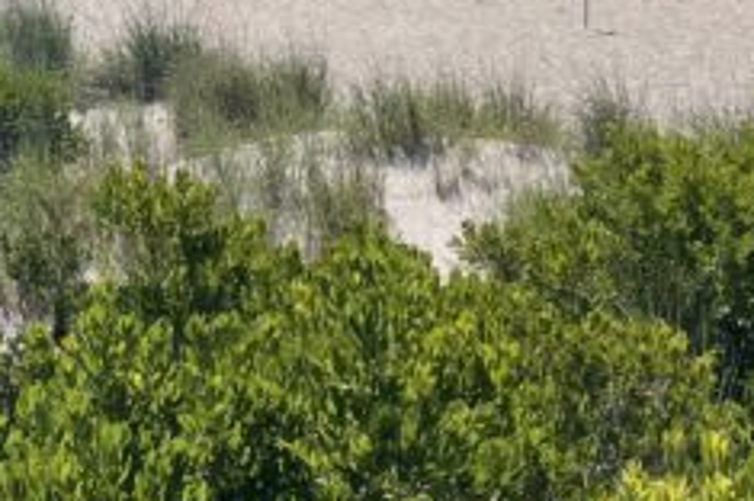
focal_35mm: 118
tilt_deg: -0.6
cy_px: -177
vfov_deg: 11.2
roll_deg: +0.6
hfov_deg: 16.9
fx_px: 2468
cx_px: -29
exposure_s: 1/7299
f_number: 1.6
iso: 32
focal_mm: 4.2
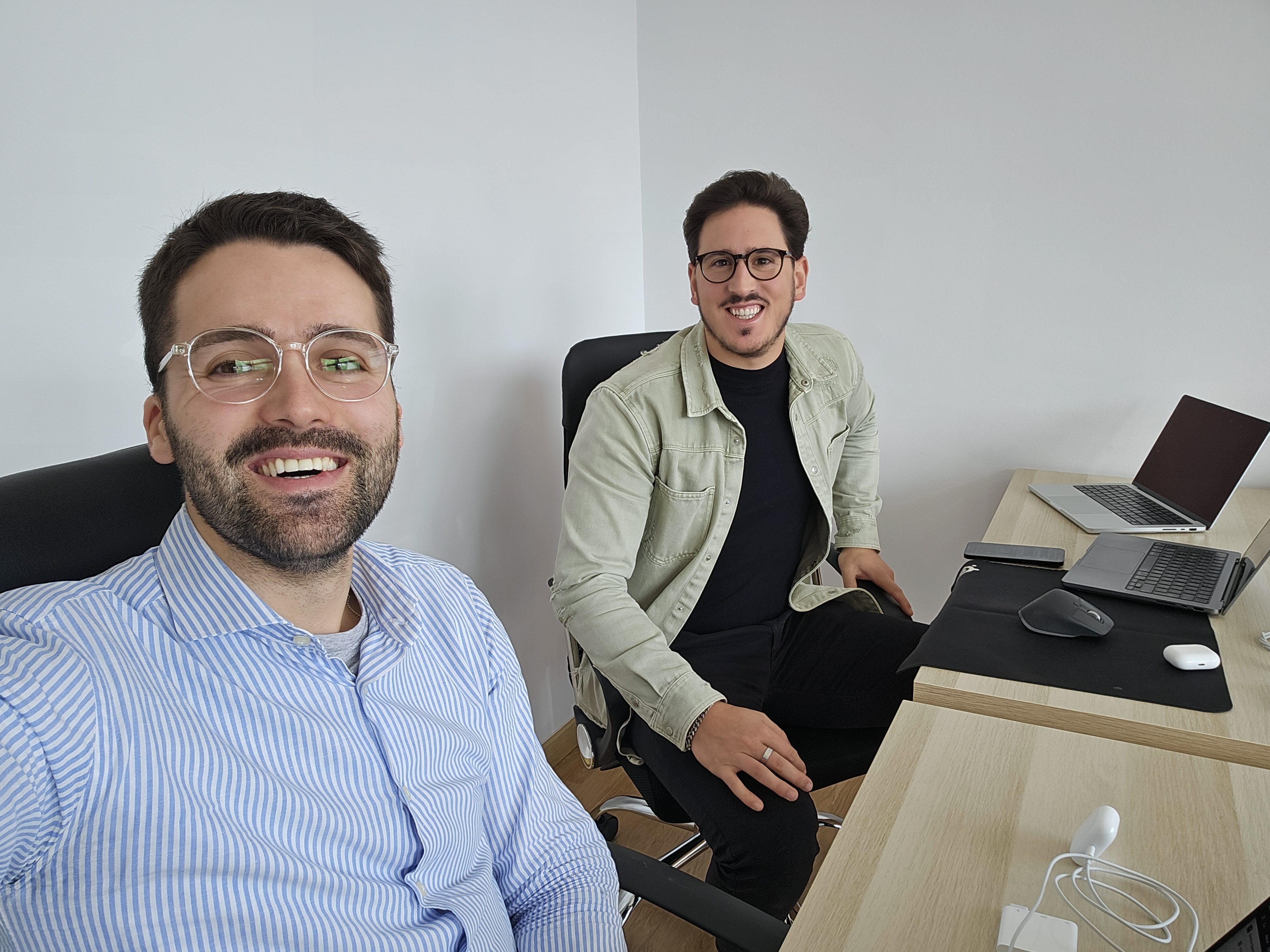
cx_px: 635
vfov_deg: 54.9
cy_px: 476
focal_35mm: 25
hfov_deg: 69.4
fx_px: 917
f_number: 2.2
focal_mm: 3.3
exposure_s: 1/120
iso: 40
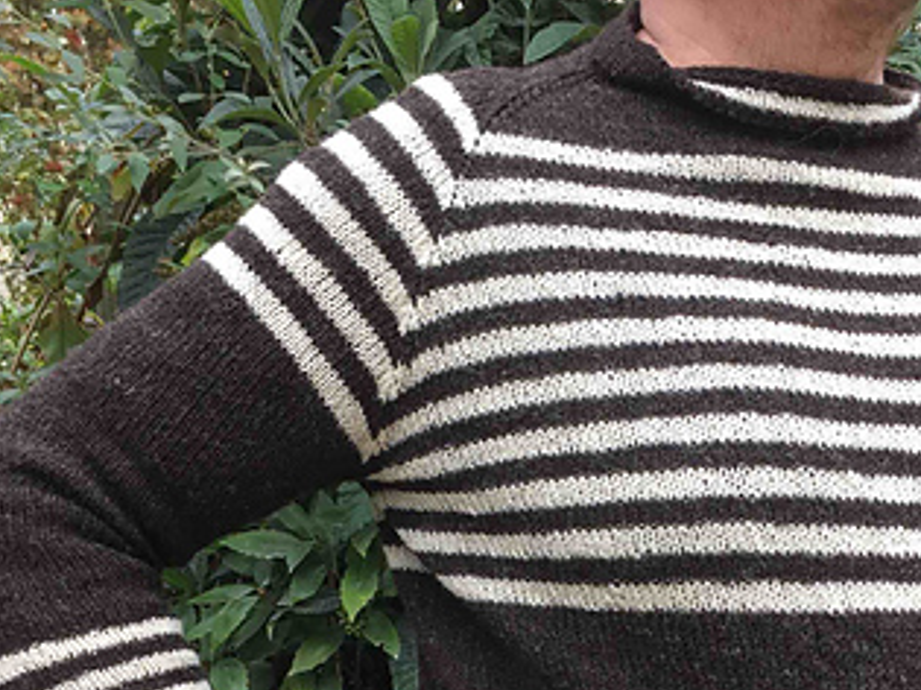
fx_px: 1569
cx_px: 608
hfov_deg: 32.5
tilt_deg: -4.5
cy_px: 684
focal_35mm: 59
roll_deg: +2.3
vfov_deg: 23.8
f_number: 2.2
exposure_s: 1/100
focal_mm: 4.15
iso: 40
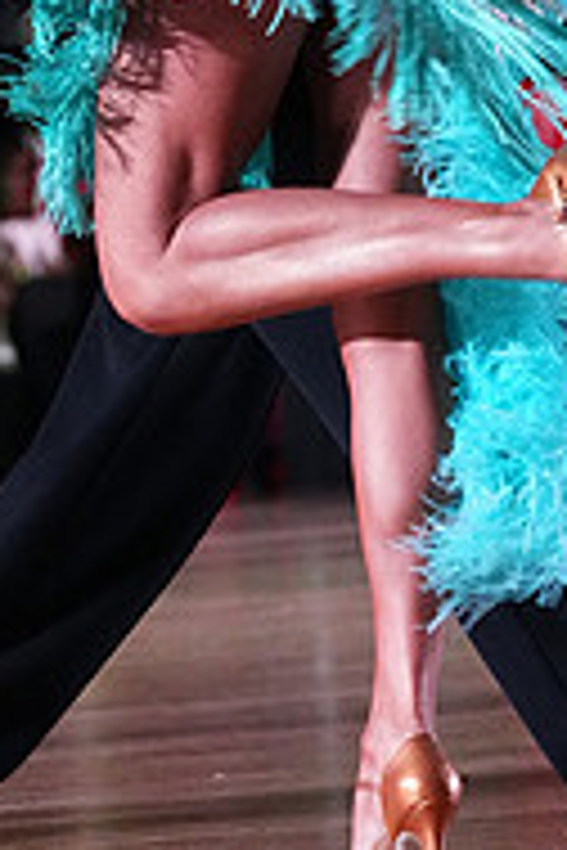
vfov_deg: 4.9
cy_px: -229
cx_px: 272
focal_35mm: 415
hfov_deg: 3.3
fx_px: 9804
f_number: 5.6
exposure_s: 1/400
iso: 10000
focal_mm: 135
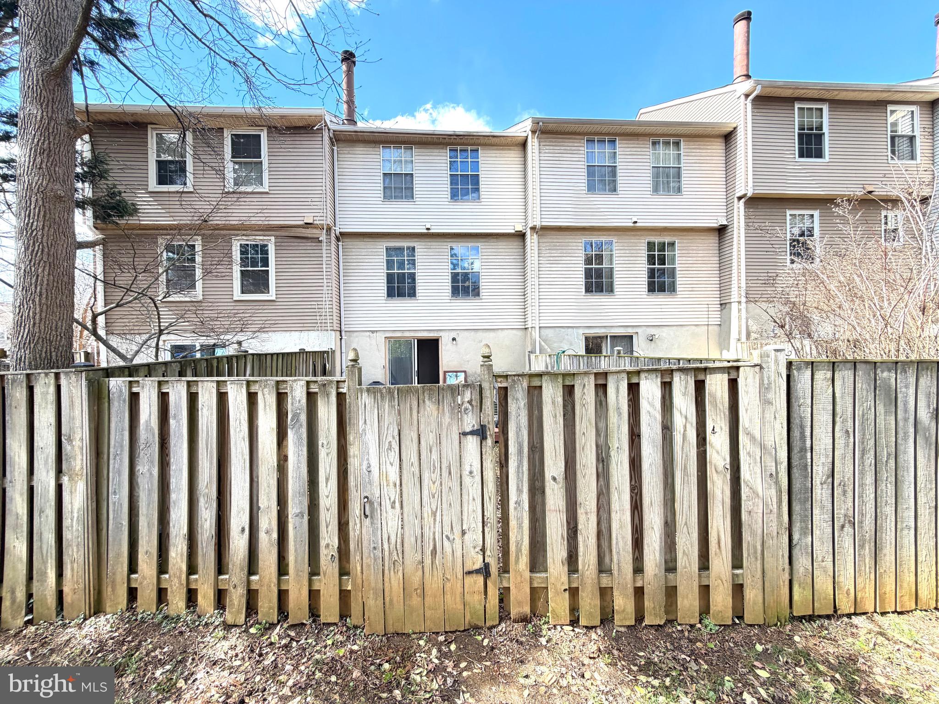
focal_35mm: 14
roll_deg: +0.3
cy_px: 352
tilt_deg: +3.2
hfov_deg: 102.1
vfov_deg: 85.7
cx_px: 470
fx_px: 380
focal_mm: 2.22
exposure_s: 1/182
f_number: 2.2
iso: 50
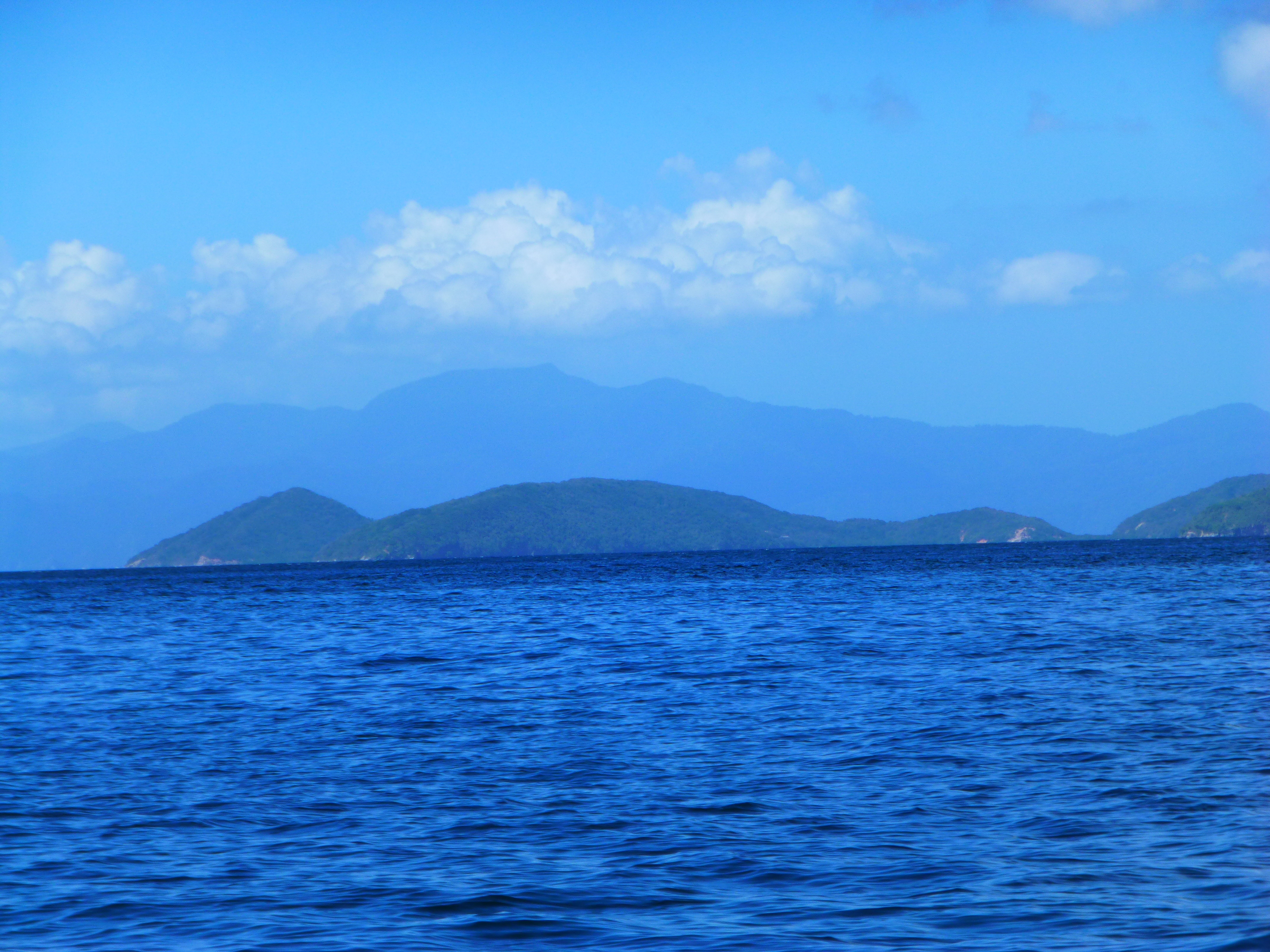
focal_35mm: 176
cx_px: 635
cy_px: 476
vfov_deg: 8.4
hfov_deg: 11.2
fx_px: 6457
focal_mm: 31.3
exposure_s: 1/640
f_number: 5.4
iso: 100
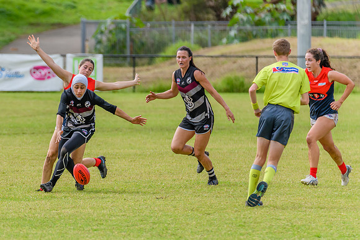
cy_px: 165
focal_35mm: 573
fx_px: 5727
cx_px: 74
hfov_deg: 3.6
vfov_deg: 2.4
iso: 800
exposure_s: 1/2000
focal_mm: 360
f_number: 6.3
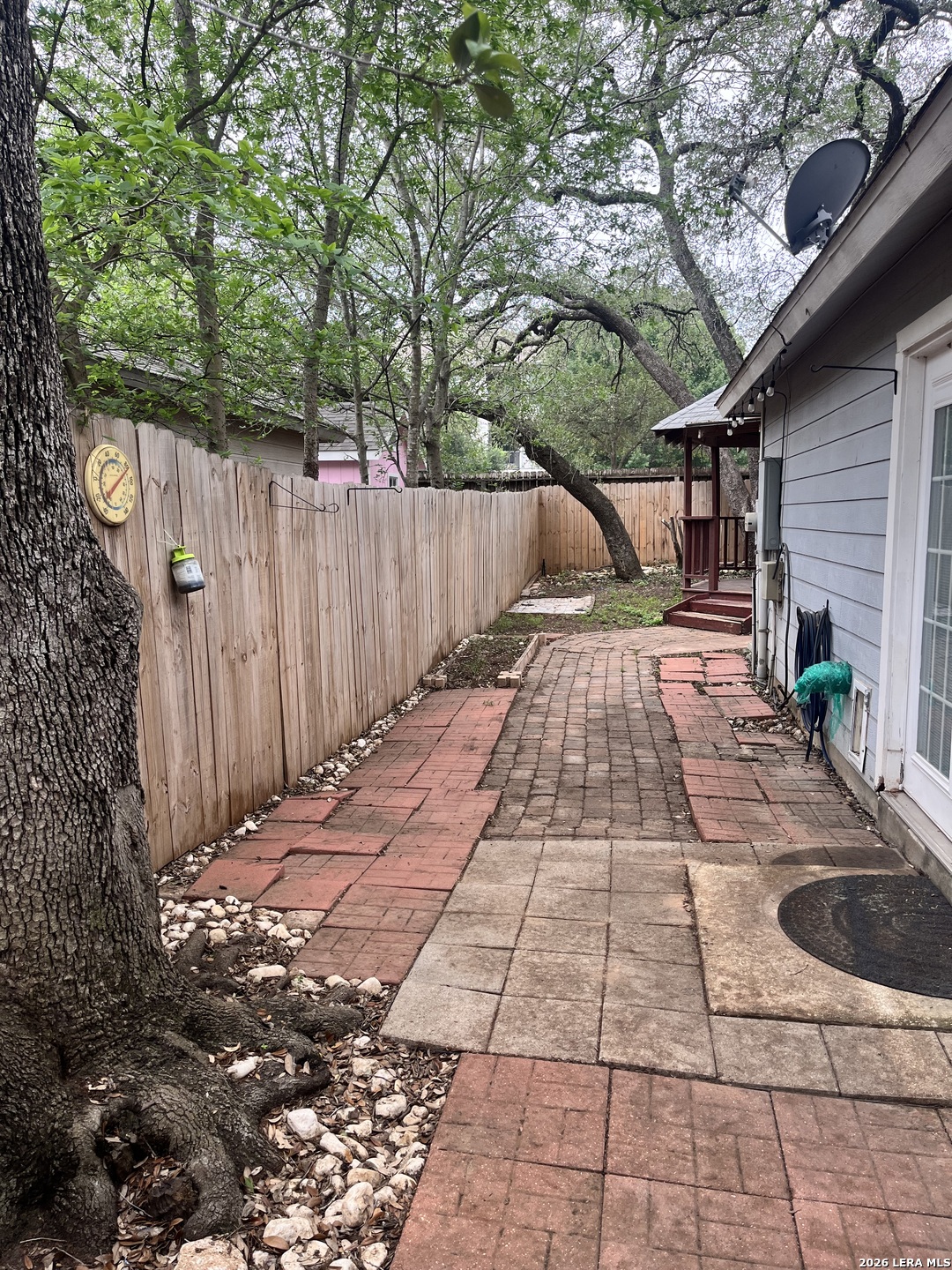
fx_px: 953
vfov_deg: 67.3
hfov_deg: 53.1
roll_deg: +0.1
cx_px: 476
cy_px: 635
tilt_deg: -8.3
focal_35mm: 26
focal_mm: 5.1
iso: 50
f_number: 1.6
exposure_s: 1/544
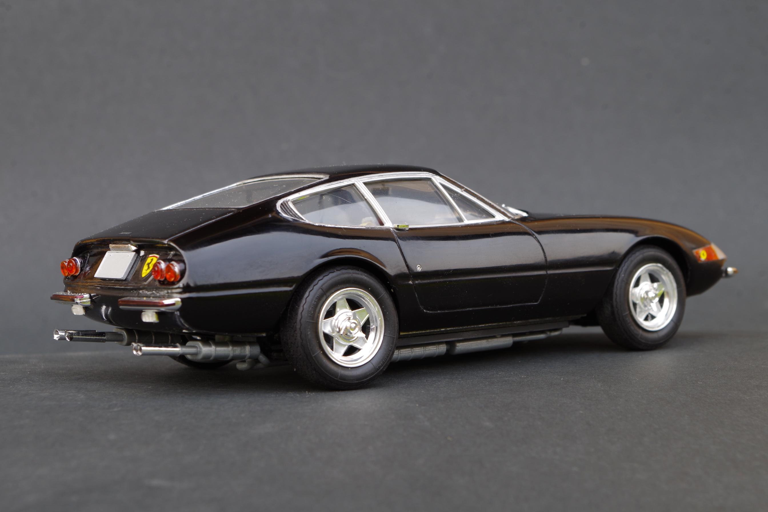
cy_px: 256
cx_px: 384
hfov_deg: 31.4
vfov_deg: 21.2
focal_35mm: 64
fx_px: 1365
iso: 100
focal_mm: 42.5
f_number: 11
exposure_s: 1/20
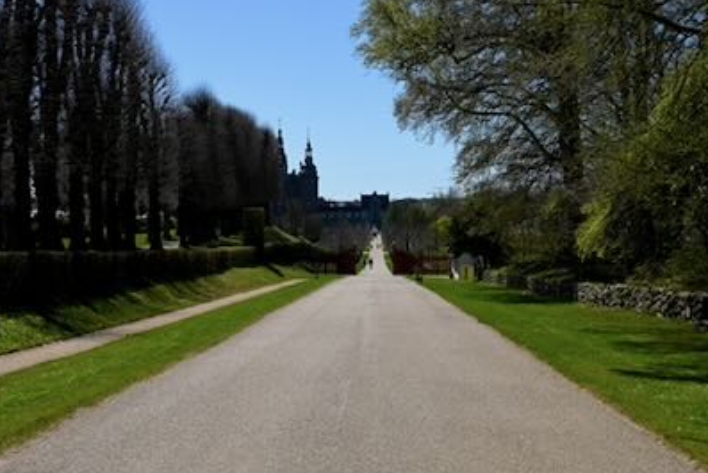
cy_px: 201
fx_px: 1165
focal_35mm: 59
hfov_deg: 33.8
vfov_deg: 22.9
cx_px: 378
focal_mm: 24.5
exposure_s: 1/320
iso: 100
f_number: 9
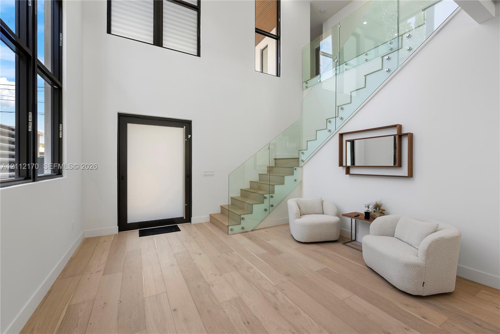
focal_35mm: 15
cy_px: 167
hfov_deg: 100.4
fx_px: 208
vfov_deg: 77.4
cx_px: 250
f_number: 8
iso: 250
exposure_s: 1/60
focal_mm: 15
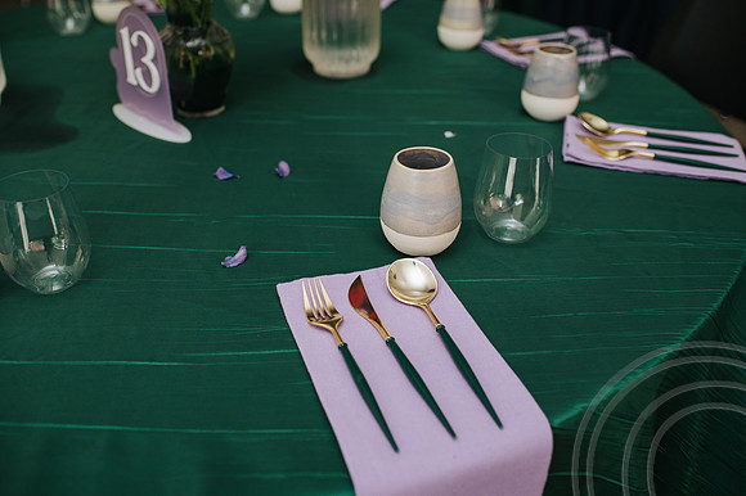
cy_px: 248
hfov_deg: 54.5
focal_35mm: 35
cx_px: 373
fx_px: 725
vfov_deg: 37.8
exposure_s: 1/200
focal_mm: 35
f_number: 3.2
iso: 1000
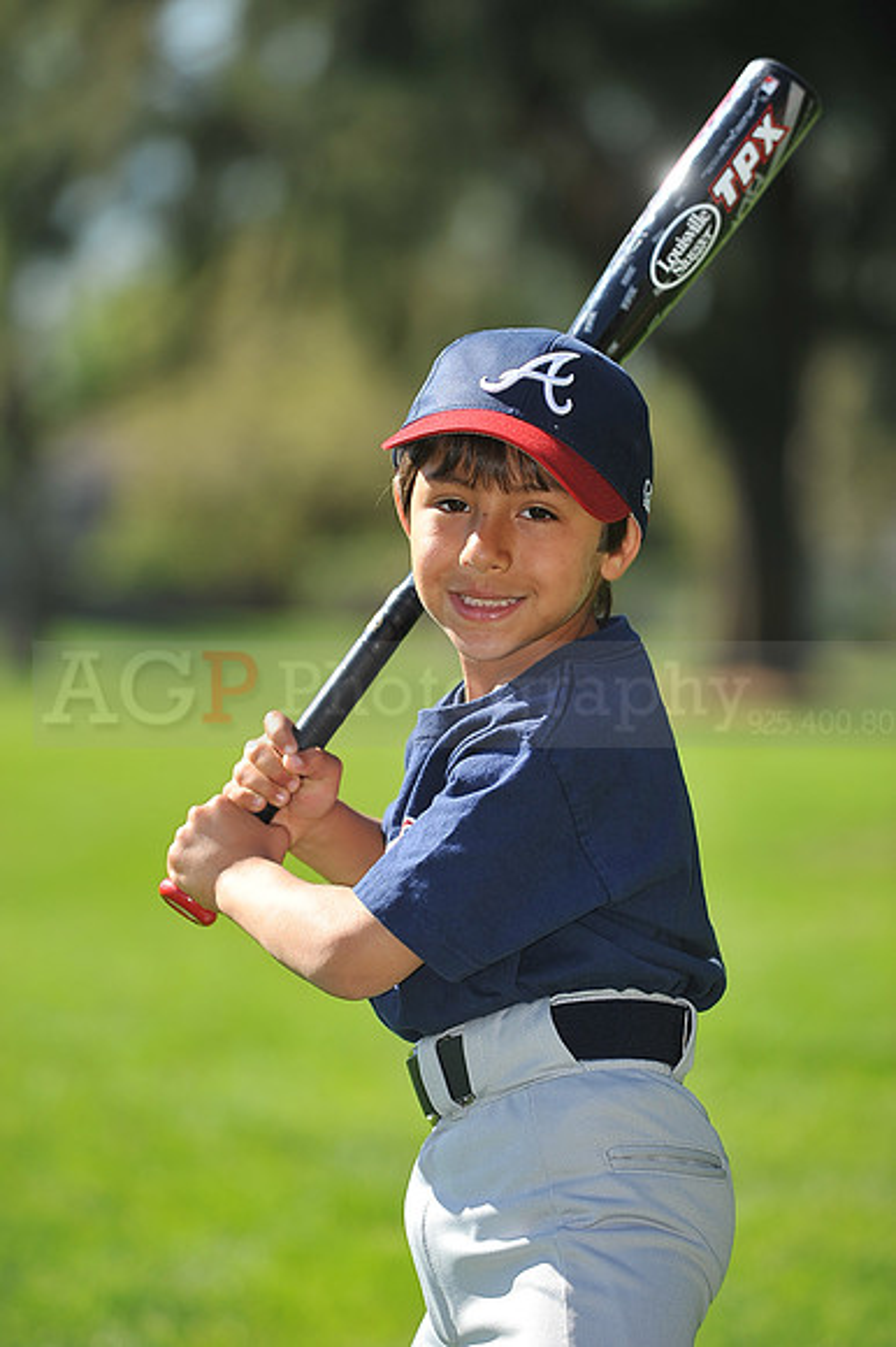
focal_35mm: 175
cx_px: 448
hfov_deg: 7.8
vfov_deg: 11.8
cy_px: 674
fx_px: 6541
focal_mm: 175
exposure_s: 1/1000
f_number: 4.5
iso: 200
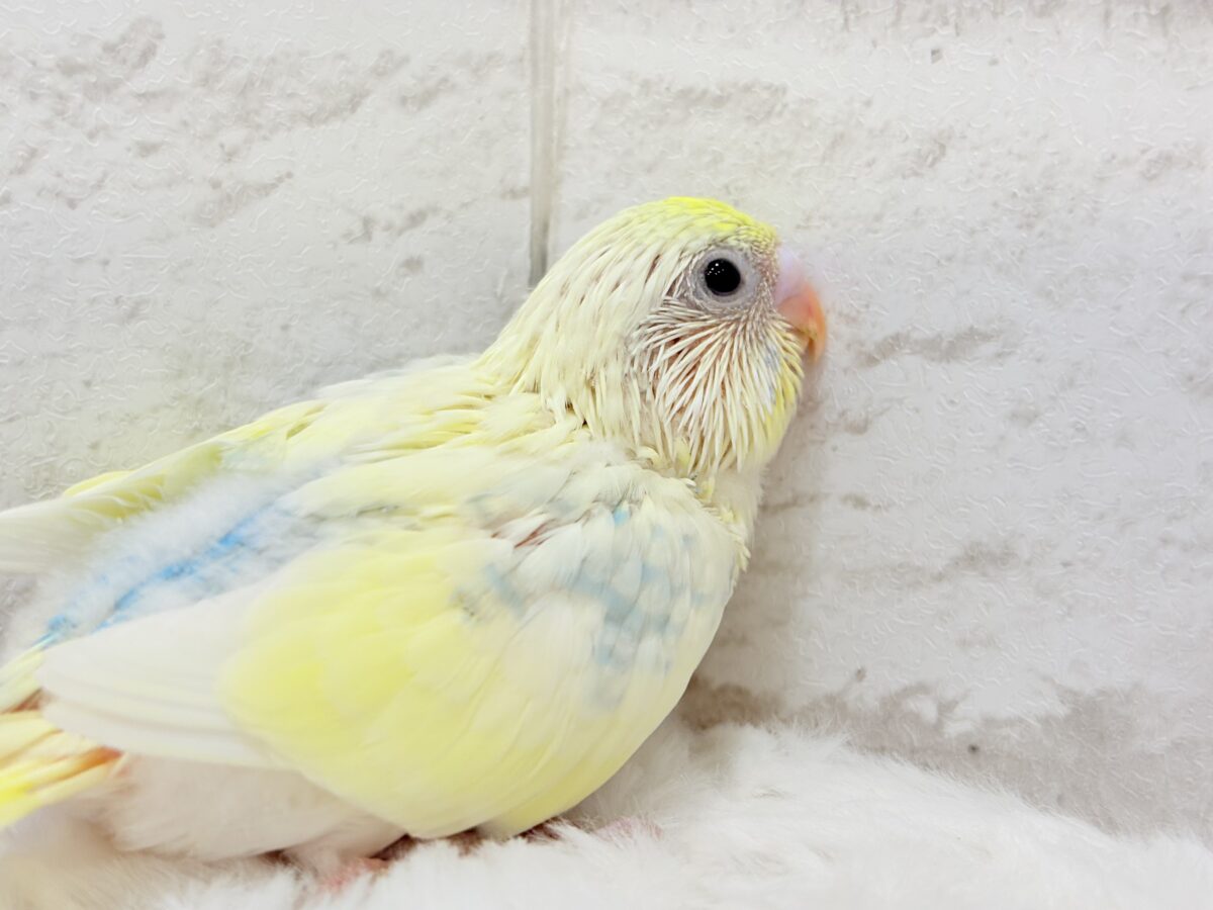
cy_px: 455
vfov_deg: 28.0
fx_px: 1822
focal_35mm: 52
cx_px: 606
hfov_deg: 36.8
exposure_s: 1/100
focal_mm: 5.96
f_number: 1.6
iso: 80
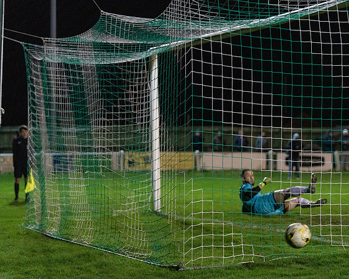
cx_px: 219
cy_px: 153
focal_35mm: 116
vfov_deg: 13.3
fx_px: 1193
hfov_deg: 16.6
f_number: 2.8
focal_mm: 90
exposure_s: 1/640
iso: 5000
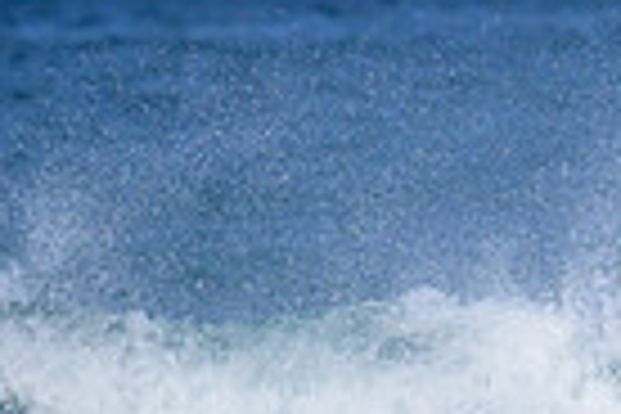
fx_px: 49141
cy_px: 551
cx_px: 954
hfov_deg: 0.7
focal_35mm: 2849
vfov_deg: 0.5
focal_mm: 680
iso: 720
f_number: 11
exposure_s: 1/2000
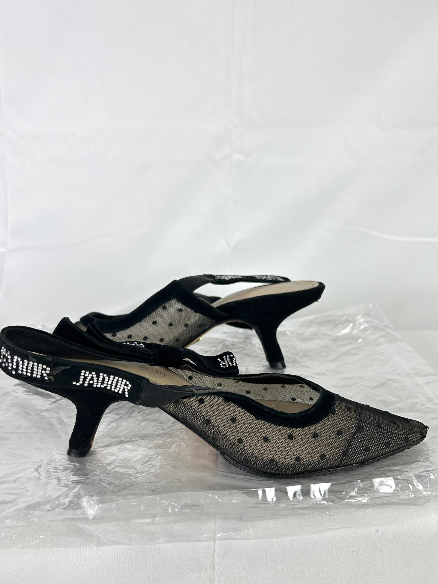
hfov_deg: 44.2
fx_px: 540
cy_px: 342
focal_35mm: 32
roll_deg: -0.4
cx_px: 218
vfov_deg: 56.5
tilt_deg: -21.3
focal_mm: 5.7
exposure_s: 1/114
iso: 32
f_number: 1.5
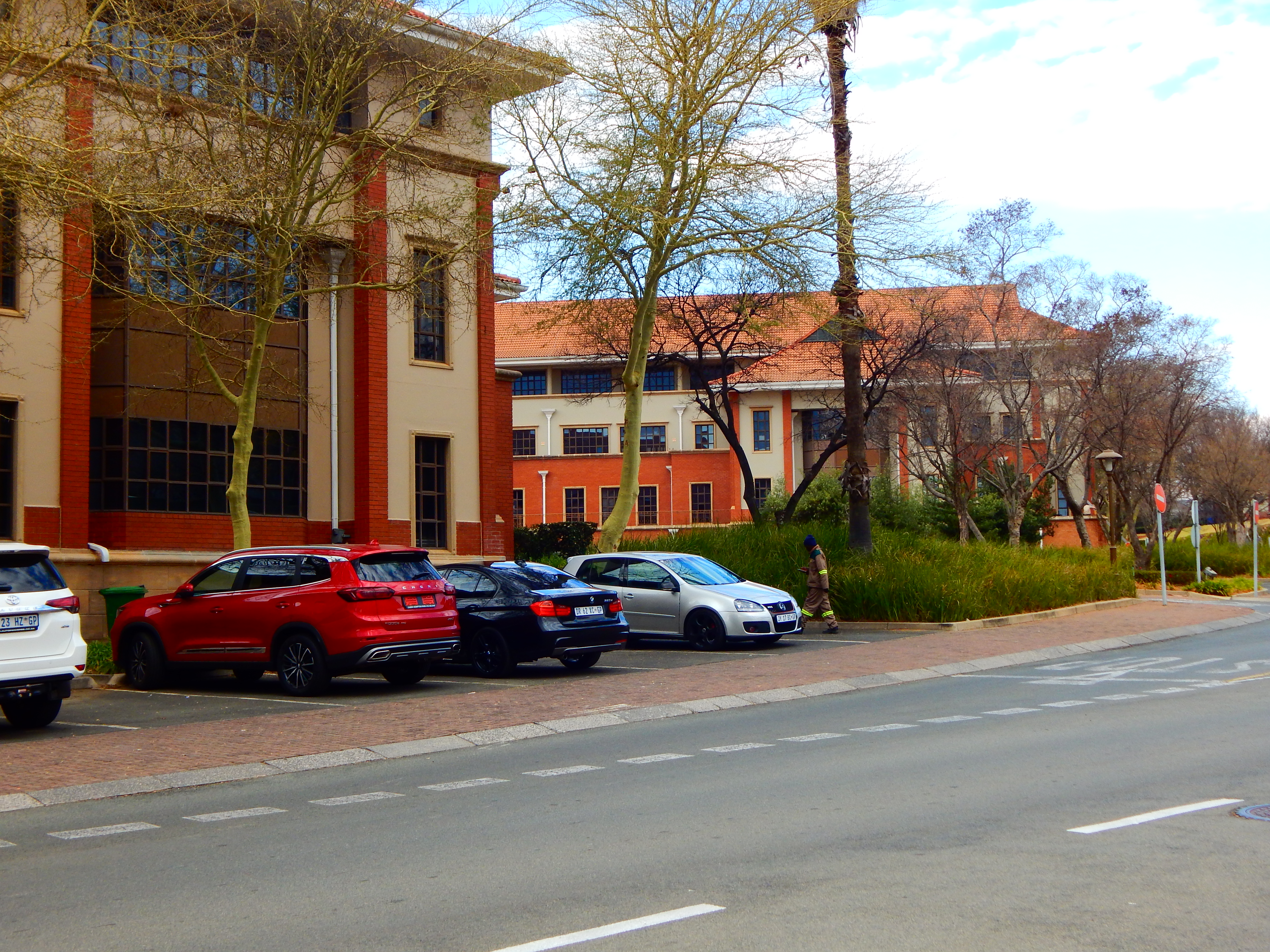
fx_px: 1761
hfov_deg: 39.7
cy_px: 476
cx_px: 635
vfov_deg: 30.3
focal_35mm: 48
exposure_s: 1/320
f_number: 3.7
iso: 125
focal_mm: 8.6
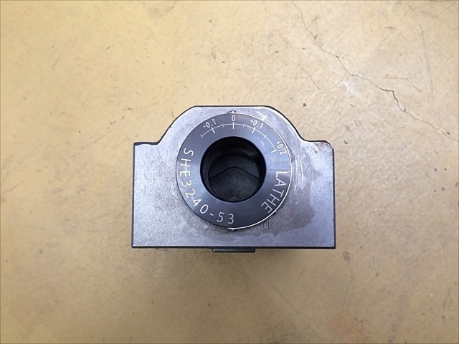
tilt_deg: -86.2
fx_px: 385
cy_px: 172
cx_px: 230
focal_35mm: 29
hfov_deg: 61.7
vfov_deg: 48.2
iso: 100
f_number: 2.2
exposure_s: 1/30
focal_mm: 4.15
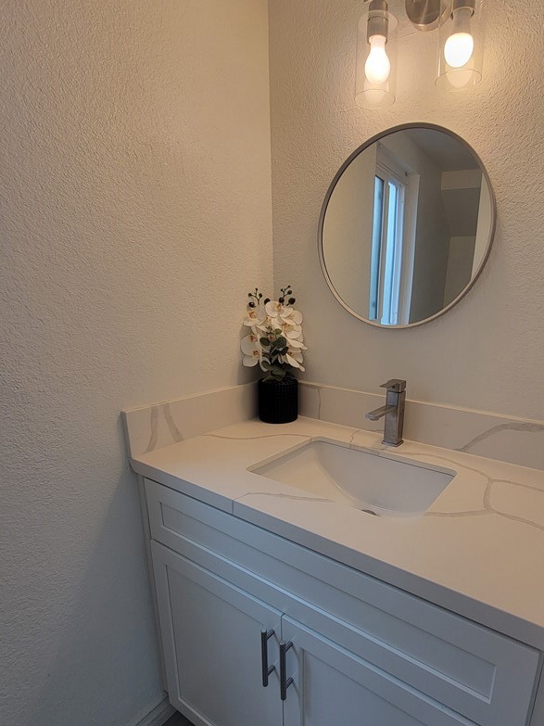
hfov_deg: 73.1
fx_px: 356
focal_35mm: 17
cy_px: 407
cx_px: 349
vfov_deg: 90.6
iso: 100
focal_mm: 2.2
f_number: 2.2
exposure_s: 1/120
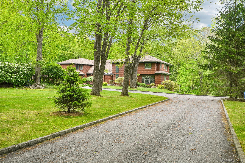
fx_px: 238
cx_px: 122
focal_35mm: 35
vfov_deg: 37.8
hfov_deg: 54.4
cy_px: 82
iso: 320
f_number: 8
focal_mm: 35
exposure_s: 1/40
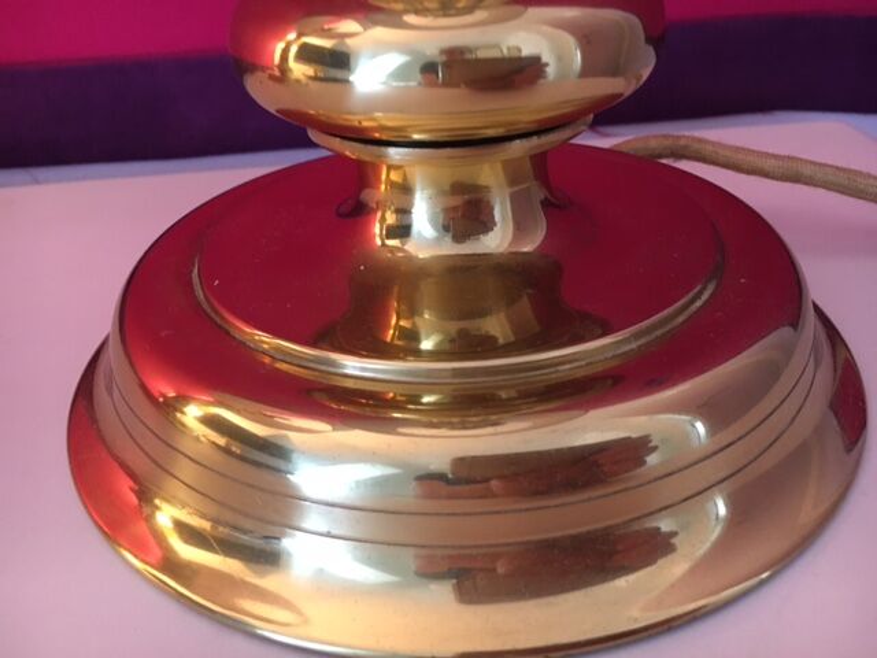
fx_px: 735
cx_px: 438
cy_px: 329
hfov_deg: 61.7
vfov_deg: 48.2
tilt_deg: -30.1
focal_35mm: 29
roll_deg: +2.0
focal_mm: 4.15
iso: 200
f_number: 2.2
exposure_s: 1/20
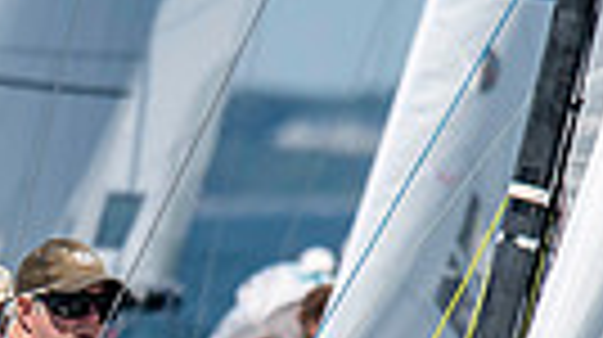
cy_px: 471
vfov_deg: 0.6
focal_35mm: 2039
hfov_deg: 1.1
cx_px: -9
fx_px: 32563
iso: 320
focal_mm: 300
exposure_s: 1/3200
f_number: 5.6
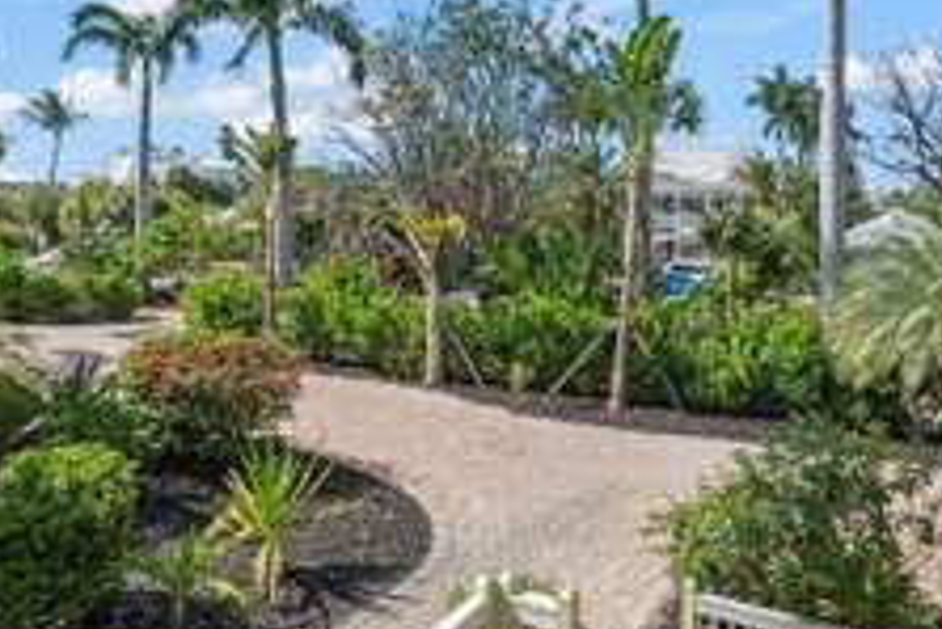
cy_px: 220
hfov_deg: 65.2
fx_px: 733
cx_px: 532
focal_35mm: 28
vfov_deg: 45.9
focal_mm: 13
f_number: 11
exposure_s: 1/500
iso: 400
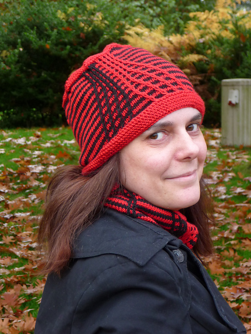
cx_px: 132
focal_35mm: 119
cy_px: 161
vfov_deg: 16.5
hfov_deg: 12.5
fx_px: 1150
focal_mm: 19.1
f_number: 4.7
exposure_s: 1/50
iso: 160
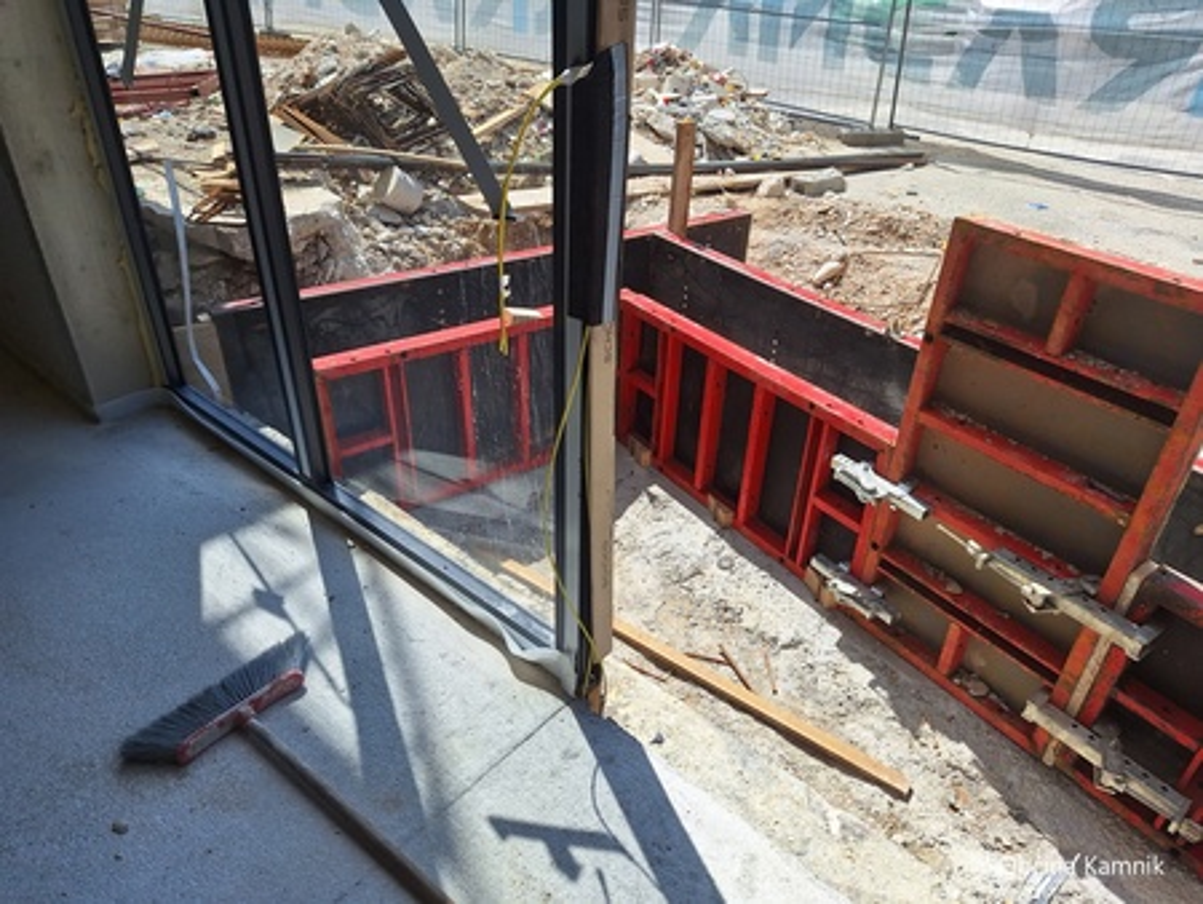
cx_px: 602
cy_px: 452
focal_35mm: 23
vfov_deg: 58.9
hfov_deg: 73.9
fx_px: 800
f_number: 1.8
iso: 40
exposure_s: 1/3333
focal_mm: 5.54
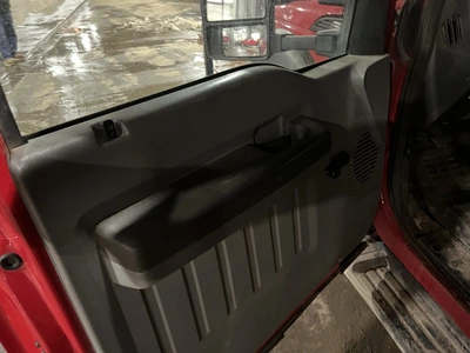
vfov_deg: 53.1
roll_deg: +1.6
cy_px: 176
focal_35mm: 26
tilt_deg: -31.2
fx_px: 353
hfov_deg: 67.3
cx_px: 235
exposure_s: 1/24
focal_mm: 5.1
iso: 1000
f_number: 1.6
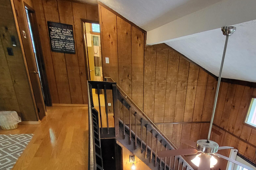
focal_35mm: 26
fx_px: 185
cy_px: 167
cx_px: 167
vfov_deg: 43.2
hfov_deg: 67.8
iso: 320
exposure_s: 1/30
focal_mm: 1.74
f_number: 2.2
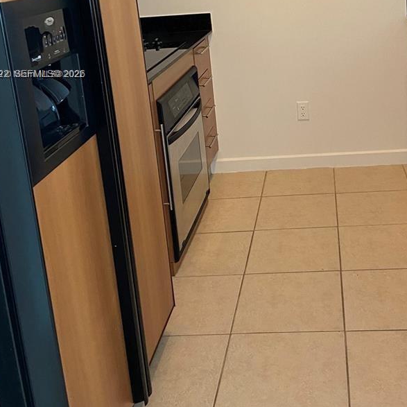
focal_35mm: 47
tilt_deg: -12.2
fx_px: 625
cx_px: 269
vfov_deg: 34.8
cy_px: 75
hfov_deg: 35.7
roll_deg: +4.8
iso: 200
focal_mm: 4.25
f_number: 1.8
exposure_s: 1/60
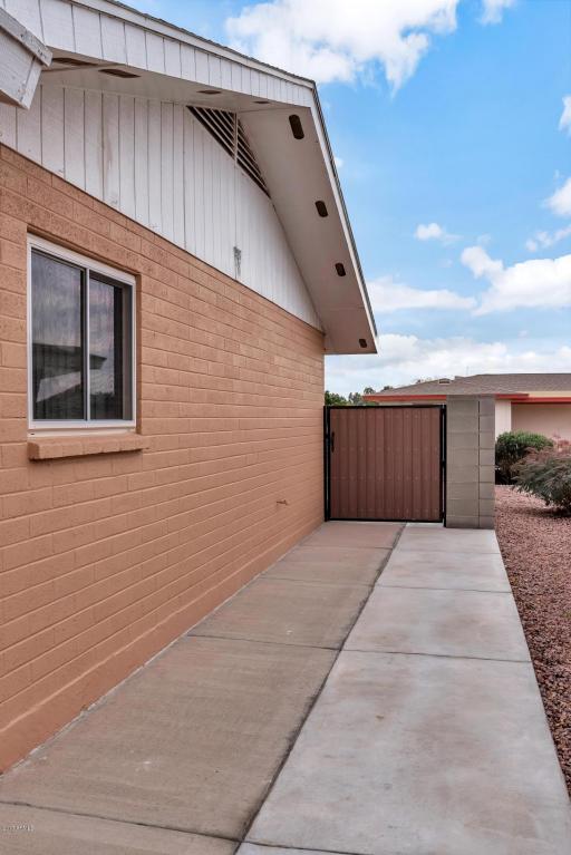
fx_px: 713
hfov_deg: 43.6
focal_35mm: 30
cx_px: 286
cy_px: 428
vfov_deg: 61.9
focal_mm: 30
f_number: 10
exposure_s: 1/400
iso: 400
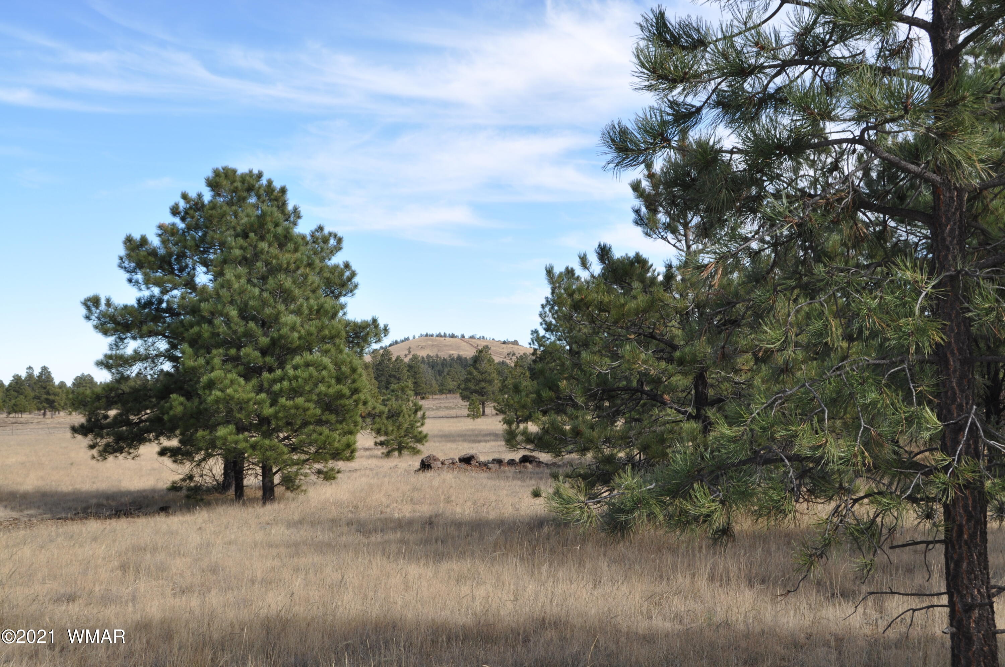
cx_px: 502
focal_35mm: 39
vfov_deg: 34.1
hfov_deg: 49.6
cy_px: 334
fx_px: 1087
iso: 200
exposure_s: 1/200
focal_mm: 26
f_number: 10
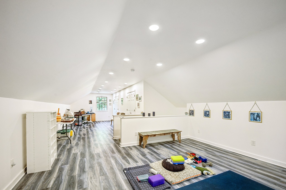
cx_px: 143
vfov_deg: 75.5
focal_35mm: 16
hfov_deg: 98.5
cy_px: 95
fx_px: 123
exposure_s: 1/60
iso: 800
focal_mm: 15.5
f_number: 8
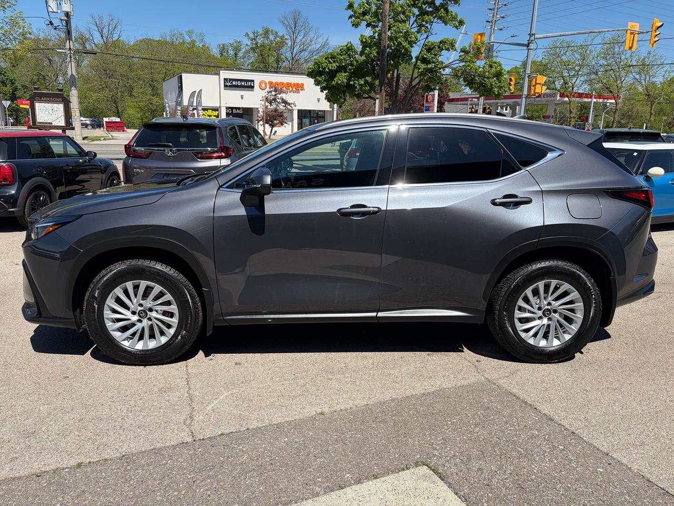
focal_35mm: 26
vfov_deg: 53.1
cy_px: 253
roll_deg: -1.6
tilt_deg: -14.4
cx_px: 337
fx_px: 506
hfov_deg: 67.3
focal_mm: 5.96
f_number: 1.6
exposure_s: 1/3831
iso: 50
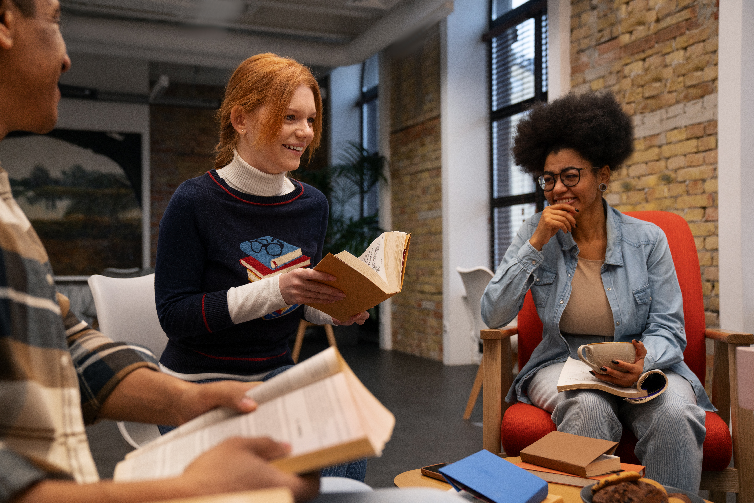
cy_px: 252
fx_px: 796
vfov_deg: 35.1
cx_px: 377
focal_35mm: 38
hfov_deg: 50.7
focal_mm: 38
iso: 500
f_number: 3.5
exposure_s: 1/200
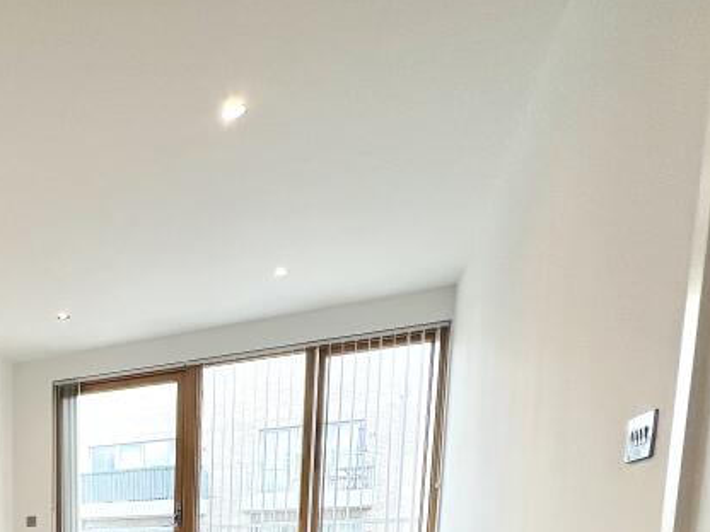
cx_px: -92
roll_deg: +1.8
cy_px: 636
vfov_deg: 35.1
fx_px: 656
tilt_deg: -7.3
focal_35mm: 32
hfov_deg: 42.7
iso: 40
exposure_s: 1/100
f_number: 1.8
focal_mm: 1.57
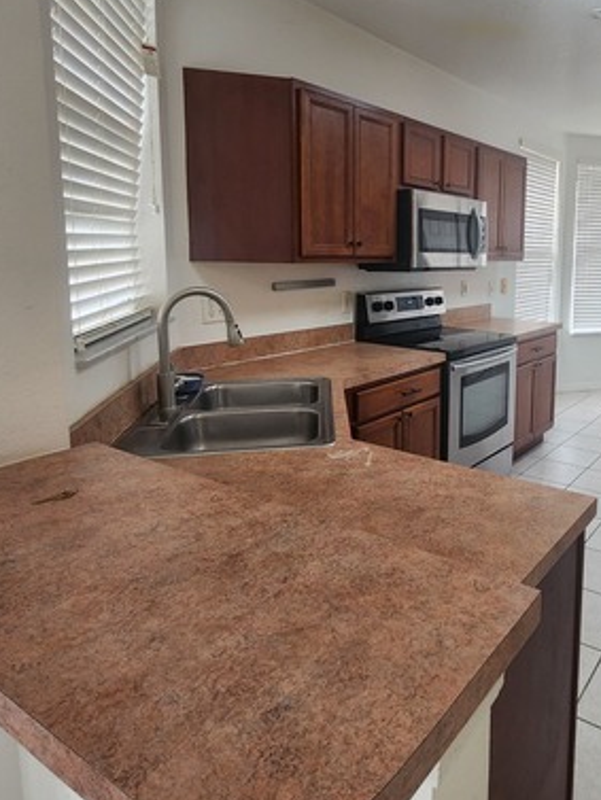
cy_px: 333
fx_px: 532
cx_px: 490
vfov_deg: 73.4
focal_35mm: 23
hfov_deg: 54.4
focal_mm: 2.2
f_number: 2.2
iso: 200
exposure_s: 1/60
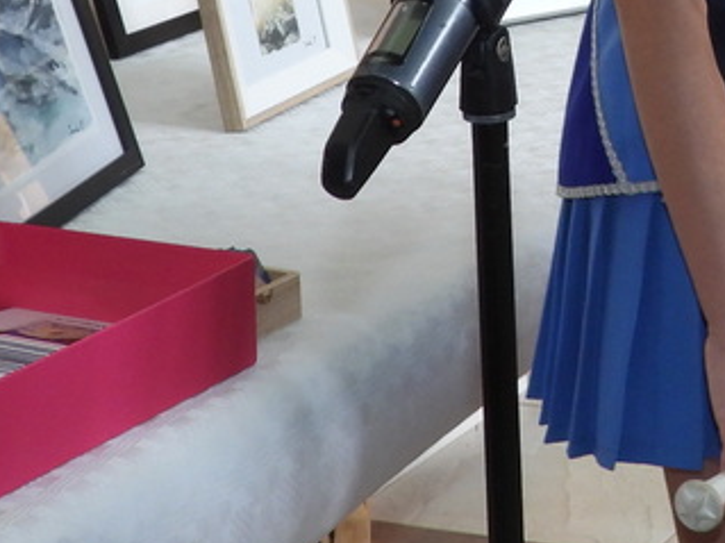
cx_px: 902
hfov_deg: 10.3
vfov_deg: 7.6
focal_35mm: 188
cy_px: -438
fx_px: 3936
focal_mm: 9
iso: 200
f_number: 3.2
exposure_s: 1/30
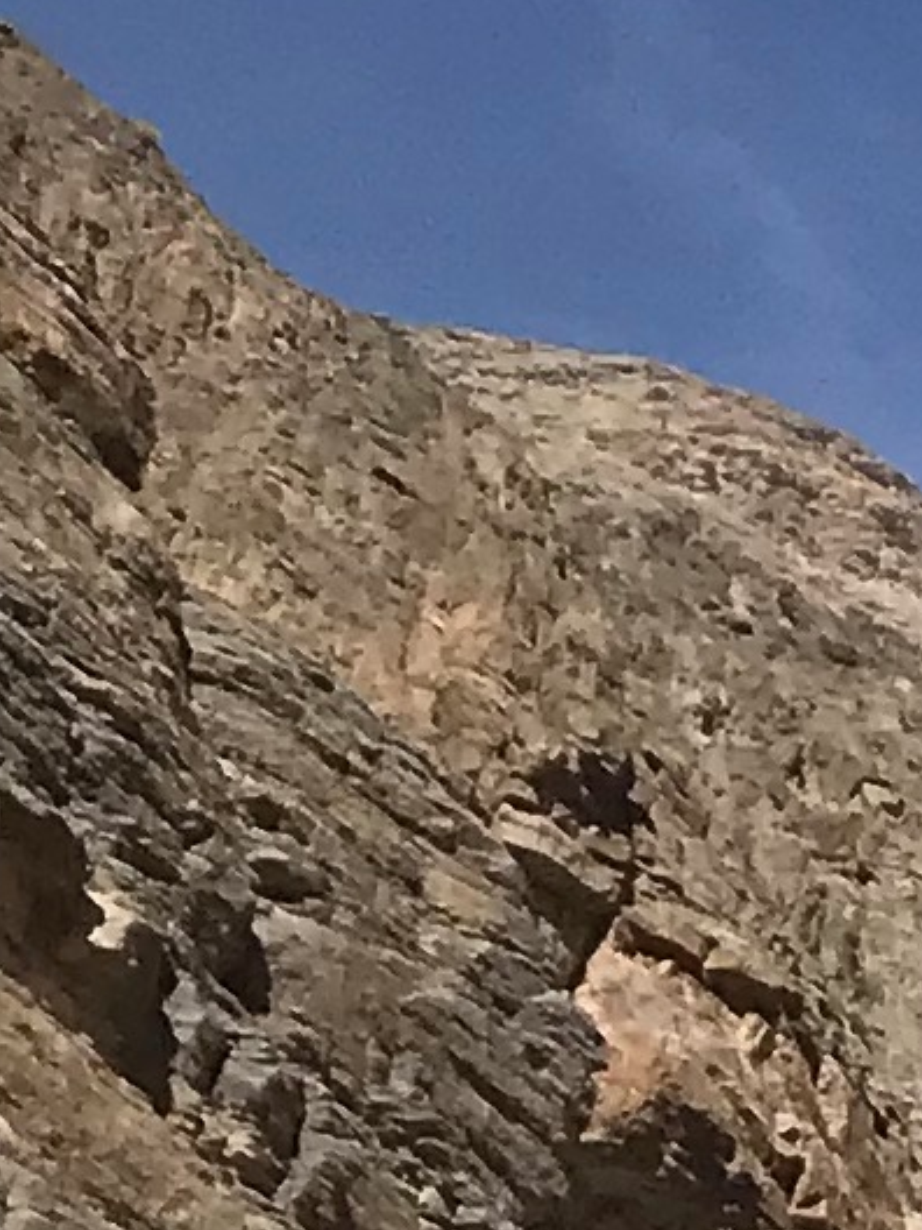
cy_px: 3399
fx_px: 7600
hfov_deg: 6.0
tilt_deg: +9.3
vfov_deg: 8.2
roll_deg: -1.6
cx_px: 3509
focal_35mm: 214
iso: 20
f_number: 1.8
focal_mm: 3.99
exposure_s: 1/4000
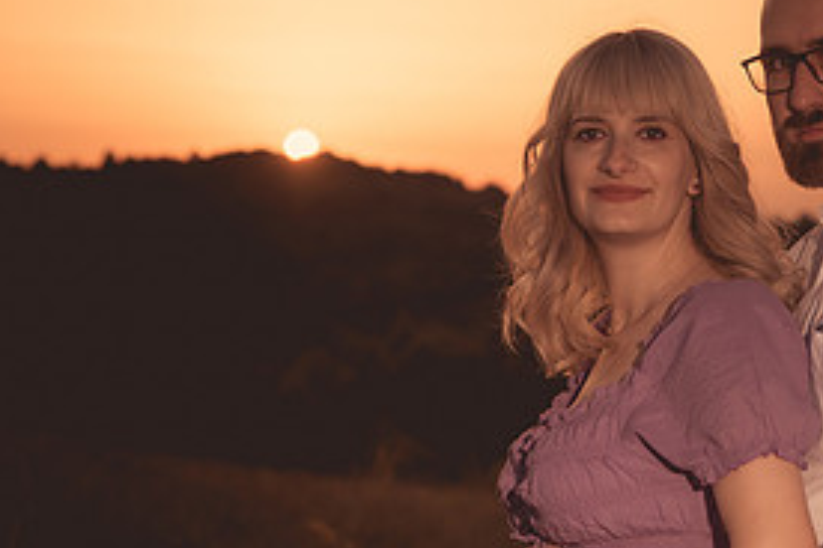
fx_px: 2880
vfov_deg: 10.9
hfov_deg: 16.2
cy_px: 386
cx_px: 522
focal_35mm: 126
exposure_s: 1/1250
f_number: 3.2
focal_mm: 60
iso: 100
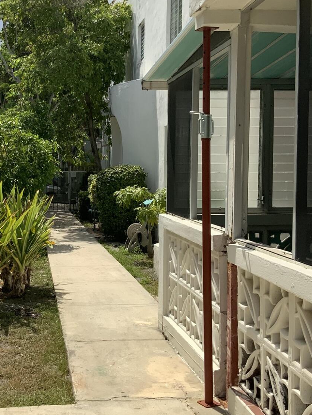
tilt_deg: -4.7
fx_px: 625
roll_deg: +0.3
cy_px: 201
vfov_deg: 36.8
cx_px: 62
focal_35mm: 52
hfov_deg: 27.5
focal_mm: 3
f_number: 1.8
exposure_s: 1/2959
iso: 16
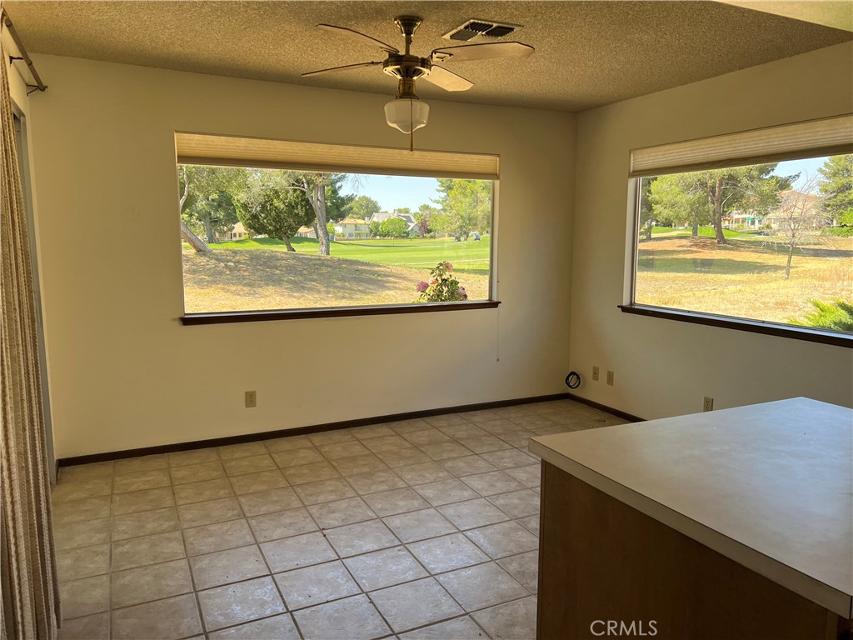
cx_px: 426
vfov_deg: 53.1
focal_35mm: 26
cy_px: 320
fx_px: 641
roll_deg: +0.1
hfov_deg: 67.3
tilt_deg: -7.5
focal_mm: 5.7
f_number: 1.5
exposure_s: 1/260
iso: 40
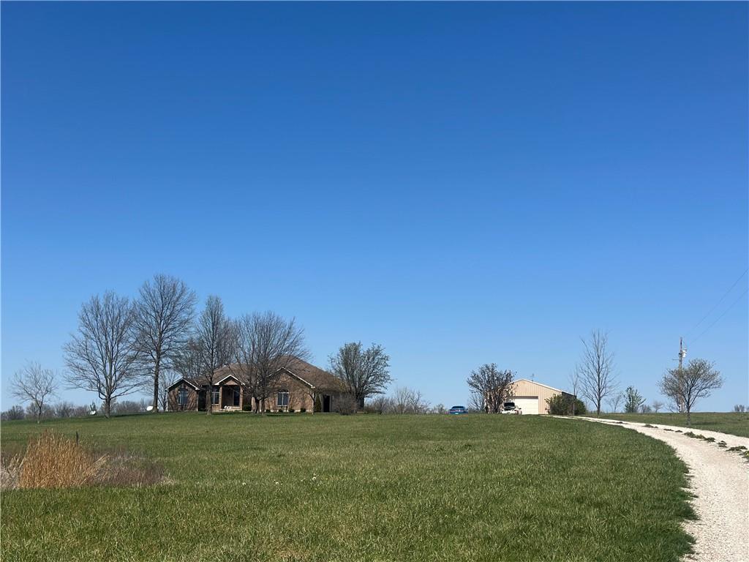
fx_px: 1039
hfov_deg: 39.7
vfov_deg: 30.3
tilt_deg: +8.3
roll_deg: -0.8
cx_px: 374
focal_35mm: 48
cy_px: 281
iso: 100
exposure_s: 1/8197
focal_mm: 6.86
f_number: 1.78
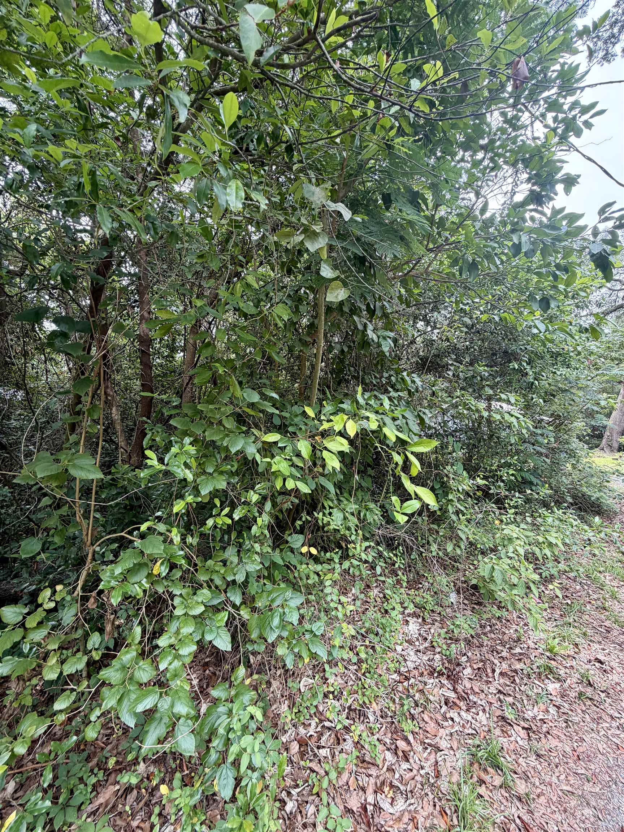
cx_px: 312
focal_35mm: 14
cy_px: 416
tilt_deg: +6.0
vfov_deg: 102.1
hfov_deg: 85.7
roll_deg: +0.9
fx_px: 336
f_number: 2.2
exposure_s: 1/121
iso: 64
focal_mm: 2.22
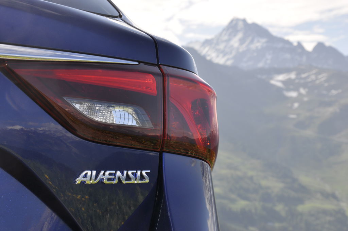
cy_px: 116
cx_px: 174
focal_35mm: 99
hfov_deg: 20.6
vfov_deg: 13.8
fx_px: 956
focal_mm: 66
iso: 200
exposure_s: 1/200
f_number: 14
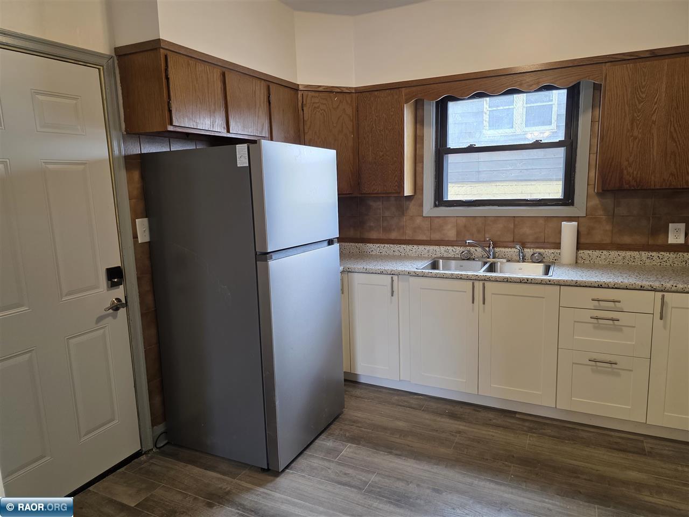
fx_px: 458
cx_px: 344
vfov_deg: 58.9
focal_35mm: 23
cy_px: 258
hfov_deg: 73.9
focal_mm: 6.3
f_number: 1.7
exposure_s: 1/120
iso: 200
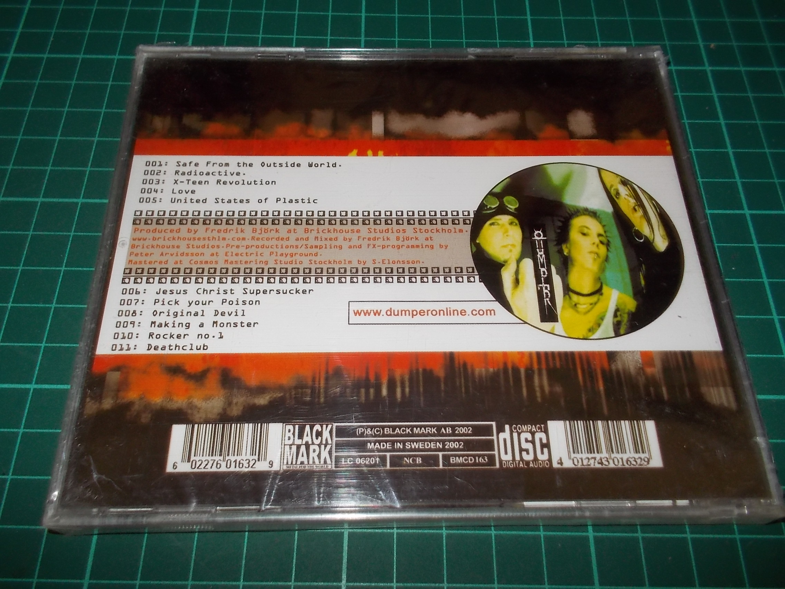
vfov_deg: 48.2
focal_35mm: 29
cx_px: 392
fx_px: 658
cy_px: 294
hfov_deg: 61.7
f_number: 3.3
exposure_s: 1/30
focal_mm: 4.1
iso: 200
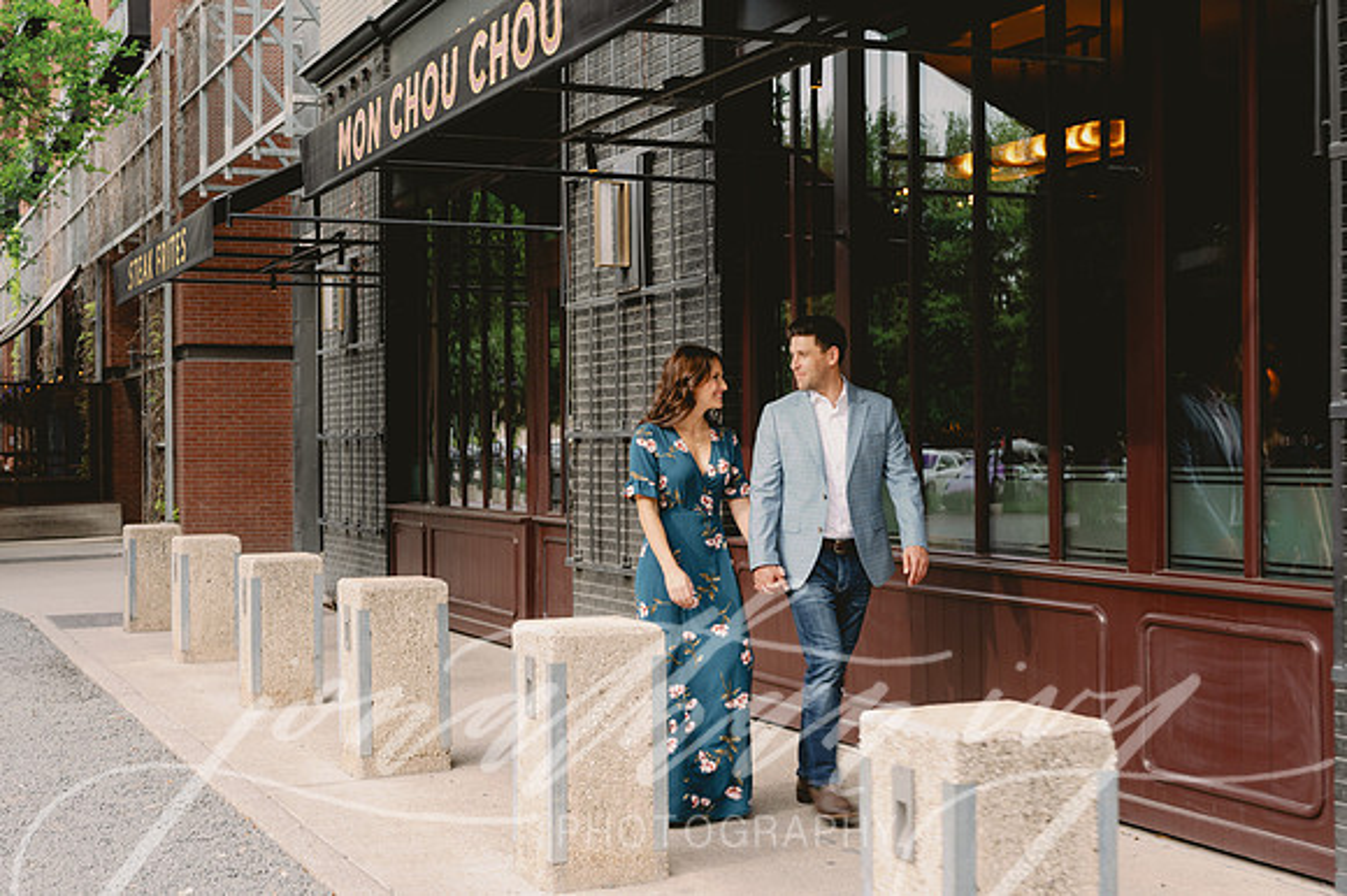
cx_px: 674
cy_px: 448
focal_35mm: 50
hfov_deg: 39.6
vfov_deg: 27.0
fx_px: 1870
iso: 50
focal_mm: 50
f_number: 5
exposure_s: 1/50
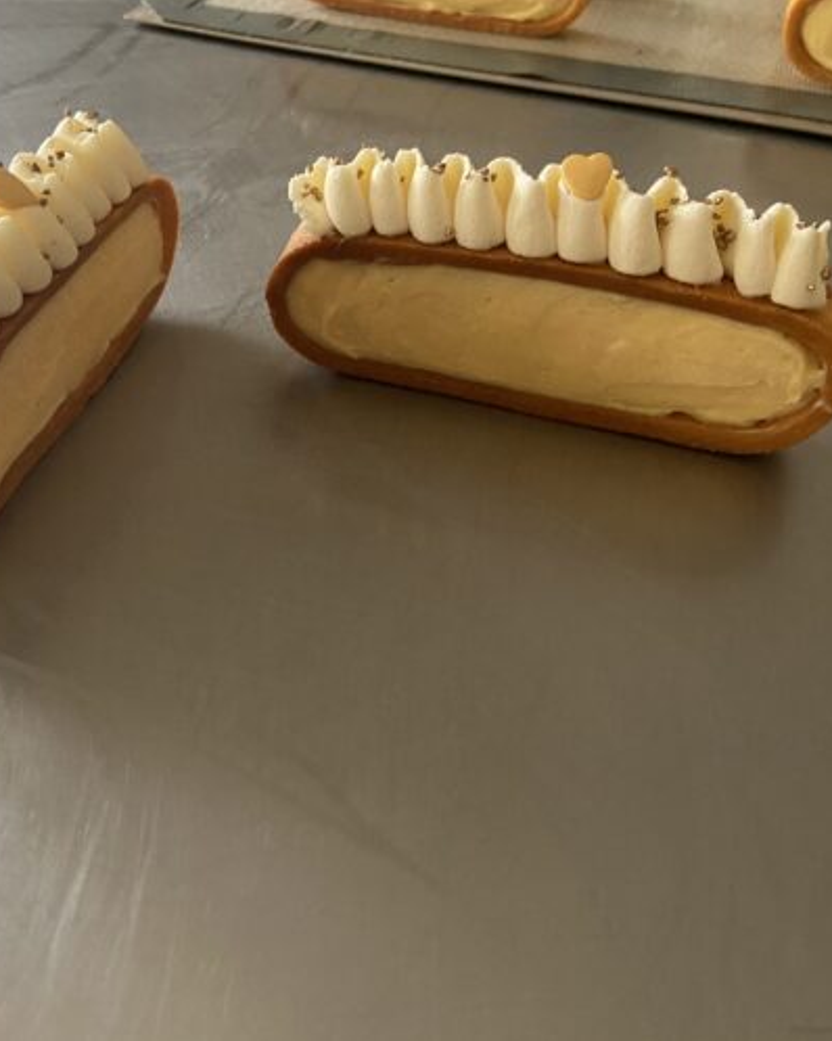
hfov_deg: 42.7
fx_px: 1047
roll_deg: -0.6
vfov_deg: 52.9
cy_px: 520
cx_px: 269
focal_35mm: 34
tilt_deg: -43.4
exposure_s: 1/60
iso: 200
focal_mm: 4.25
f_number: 1.8
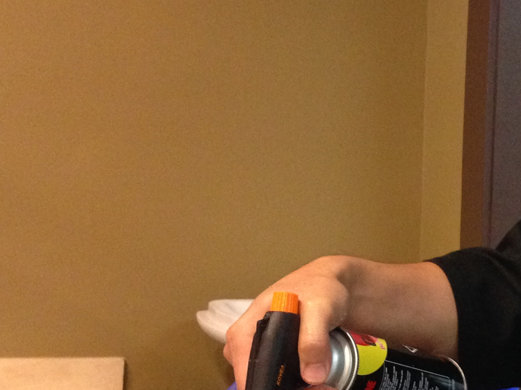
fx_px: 1324
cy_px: 313
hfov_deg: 20.8
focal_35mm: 88
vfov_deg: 16.7
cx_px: 620
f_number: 2.4
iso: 400
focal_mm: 4.12
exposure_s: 1/20
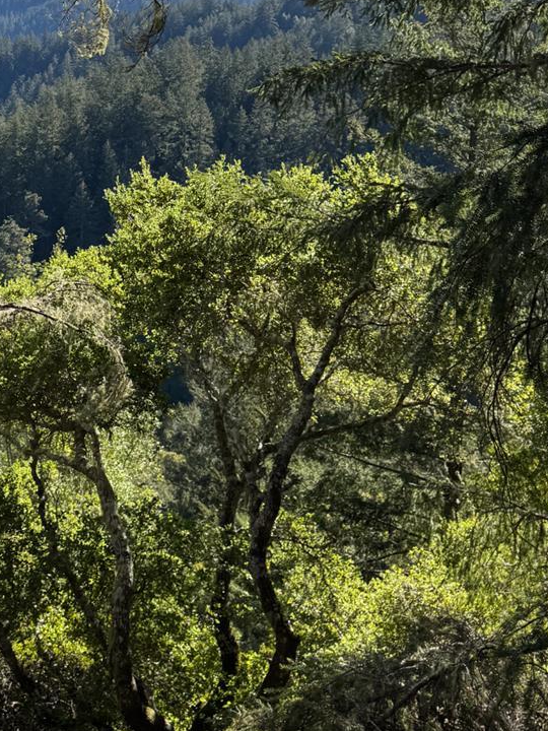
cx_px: -3
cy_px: 170
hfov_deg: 27.4
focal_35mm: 50
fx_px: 1055
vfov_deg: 37.1
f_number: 1.78
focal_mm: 6.76
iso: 80
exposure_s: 1/2604
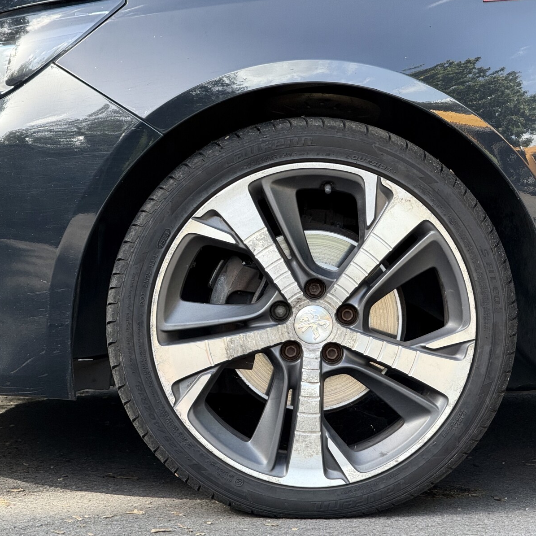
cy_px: 268
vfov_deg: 12.3
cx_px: 318
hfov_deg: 12.3
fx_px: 2488
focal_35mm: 142
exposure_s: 1/123
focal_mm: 15.66
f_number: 2.8
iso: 64
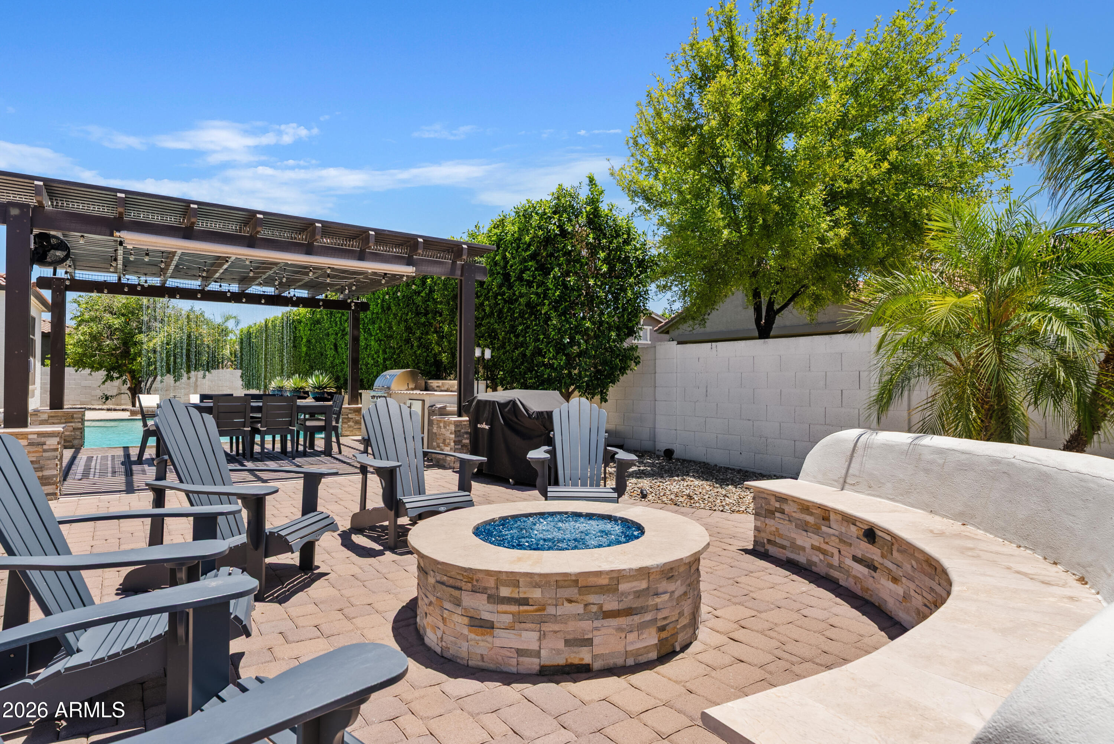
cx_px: 557
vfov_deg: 62.0
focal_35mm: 20
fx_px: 619
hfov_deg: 84.0
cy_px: 372
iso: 125
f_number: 8
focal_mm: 20
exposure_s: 1/80
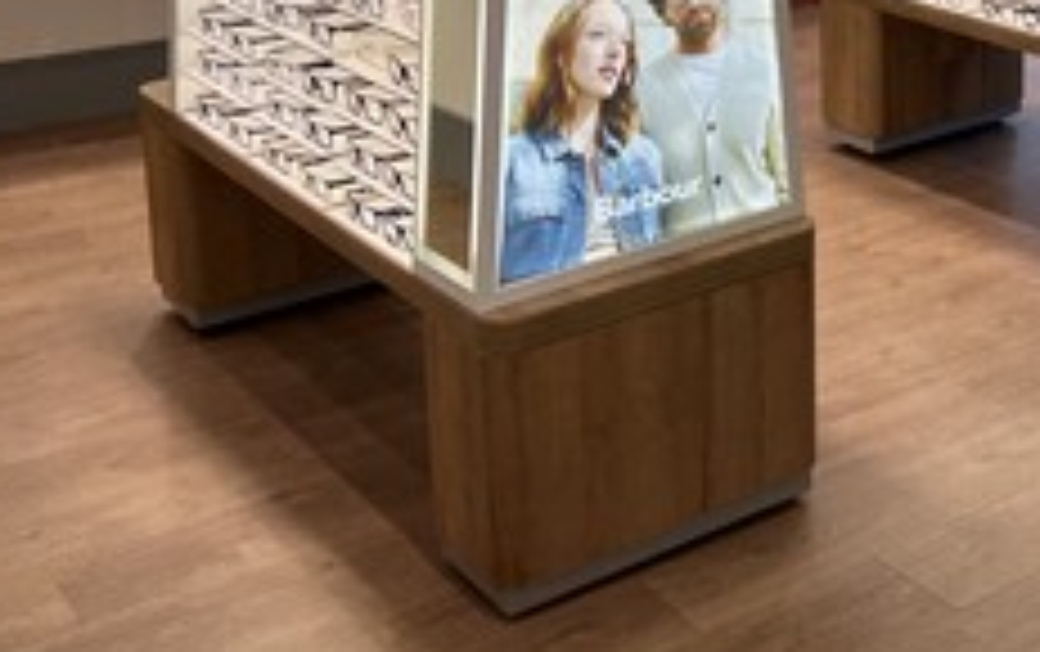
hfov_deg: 32.3
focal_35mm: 61
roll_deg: +0.7
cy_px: -81
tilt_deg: -10.5
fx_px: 1731
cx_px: 873
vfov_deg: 20.3
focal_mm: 5.7
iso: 50
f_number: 1.5
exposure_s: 1/714
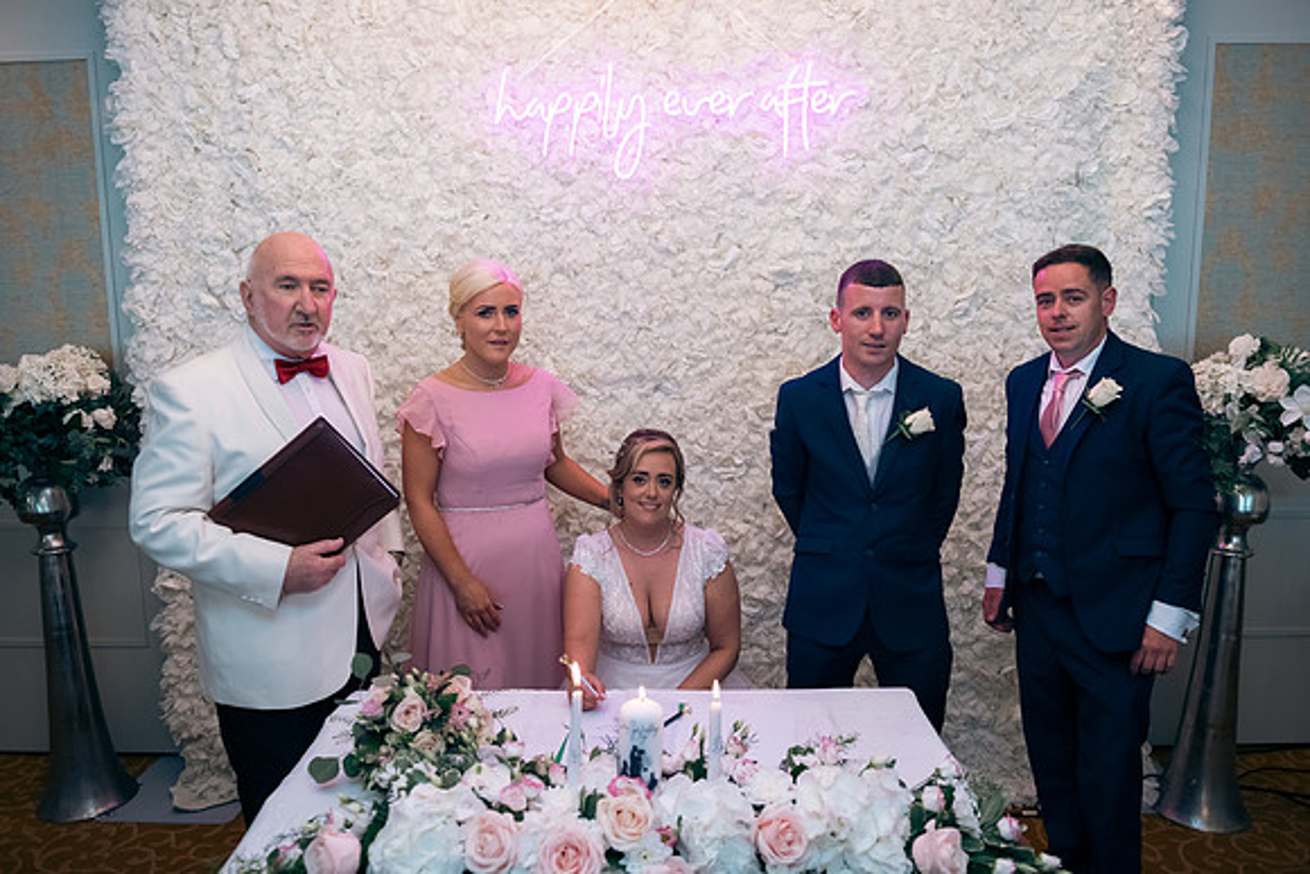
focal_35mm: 27
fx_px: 983
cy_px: 437
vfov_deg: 48.0
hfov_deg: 67.4
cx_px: 655
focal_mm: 27
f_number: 3.5
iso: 640
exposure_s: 1/160
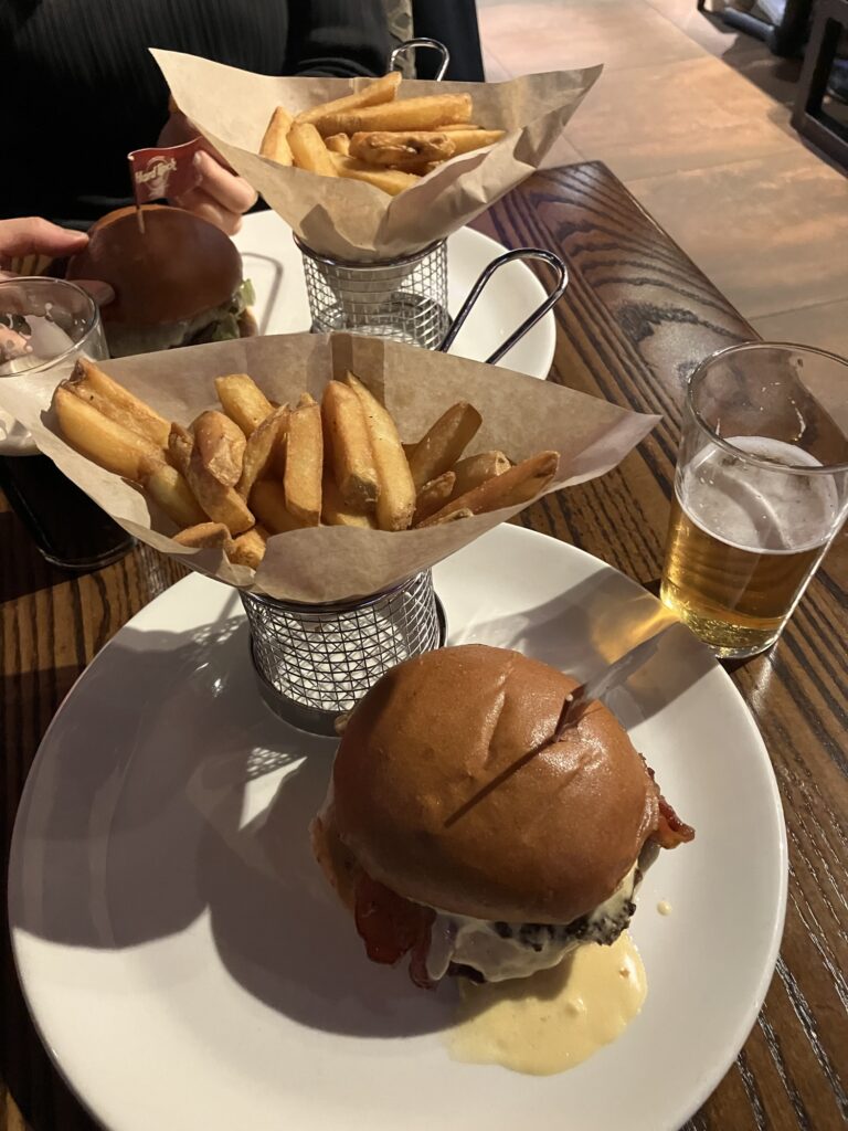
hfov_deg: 49.7
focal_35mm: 28
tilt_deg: -46.9
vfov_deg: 63.4
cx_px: 424
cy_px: 566
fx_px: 915
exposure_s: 1/30
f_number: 1.8
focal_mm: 3.99
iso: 500
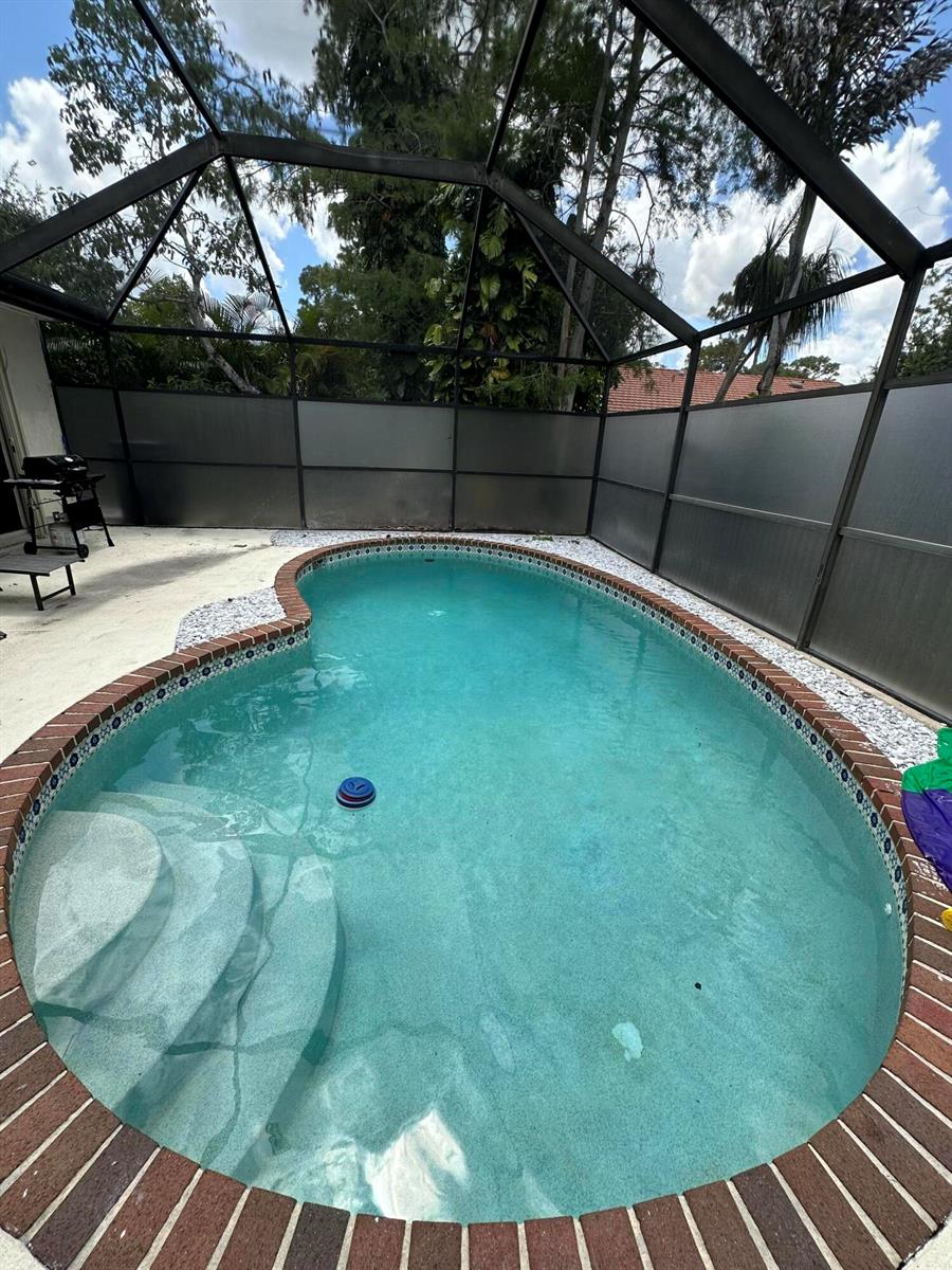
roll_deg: -3.8
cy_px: 635
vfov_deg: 102.1
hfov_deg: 85.7
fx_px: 513
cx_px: 476
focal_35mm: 14
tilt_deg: -20.2
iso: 40
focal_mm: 2.22
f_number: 2.2
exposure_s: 1/640
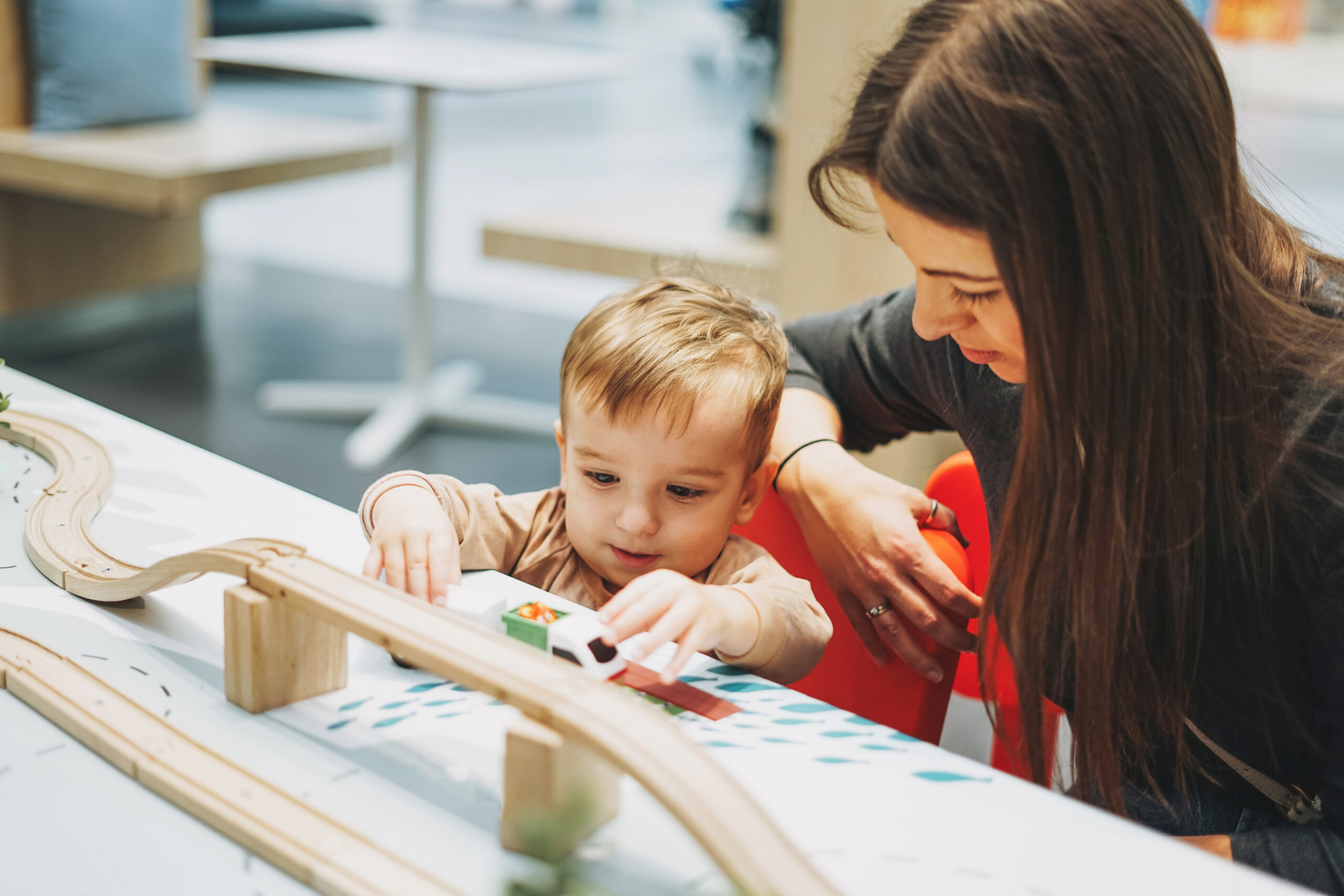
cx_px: 672
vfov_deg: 27.0
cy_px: 448
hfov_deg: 39.6
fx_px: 1867
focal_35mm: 50
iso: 200
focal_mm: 50
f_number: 1.8
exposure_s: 1/160
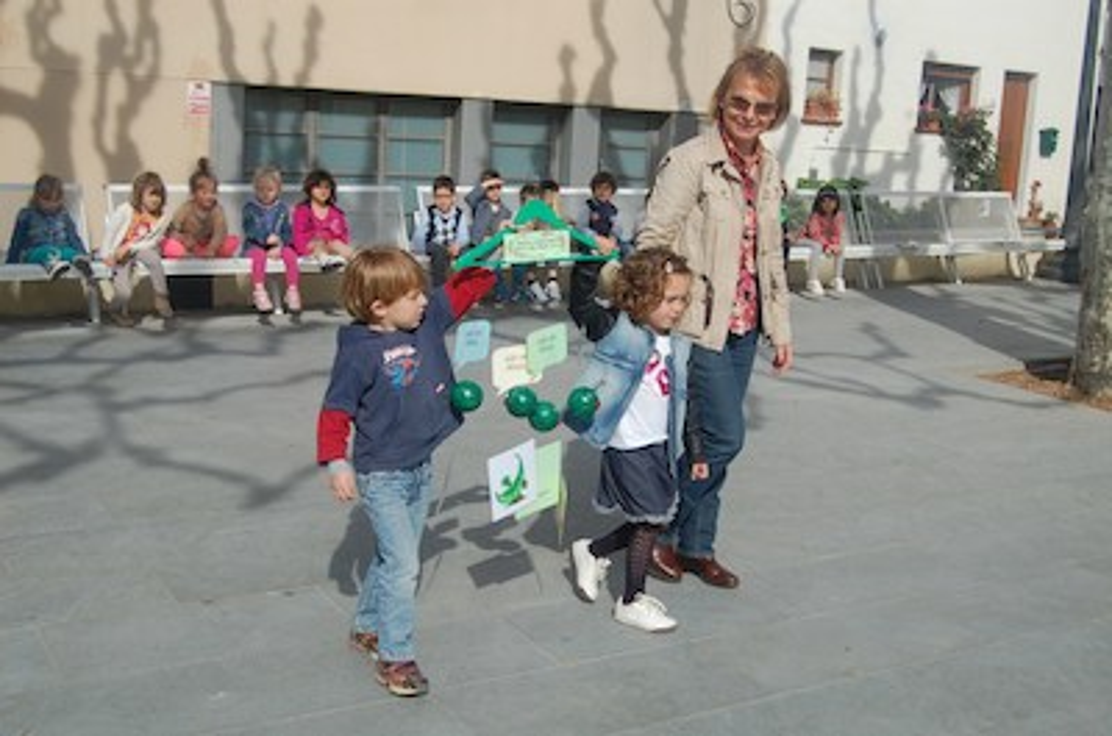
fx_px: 1387
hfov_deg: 43.7
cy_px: 368
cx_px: 556
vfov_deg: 29.7
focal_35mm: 45
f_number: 10
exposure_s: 1/400
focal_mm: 30
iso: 200
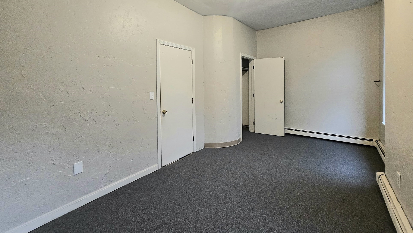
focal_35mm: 15
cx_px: 216
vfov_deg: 69.0
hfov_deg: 102.9
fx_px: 164
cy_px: 82
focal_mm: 1.7
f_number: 2.2
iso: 250
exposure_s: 1/60.2
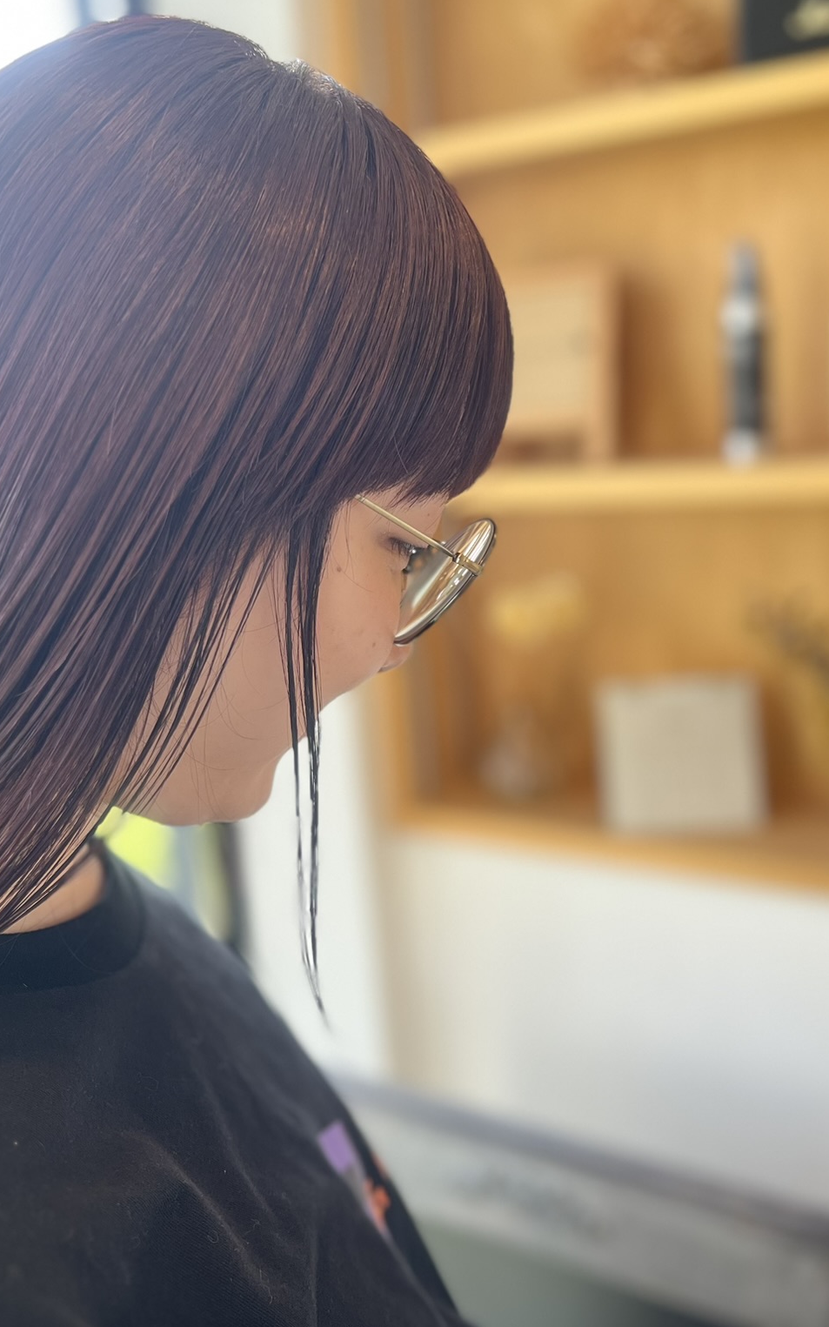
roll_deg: +5.4
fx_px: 1338
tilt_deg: -13.1
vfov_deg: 52.8
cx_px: 282
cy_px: 664
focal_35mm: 37
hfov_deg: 34.1
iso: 64
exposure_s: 1/121
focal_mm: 5.7
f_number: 1.5
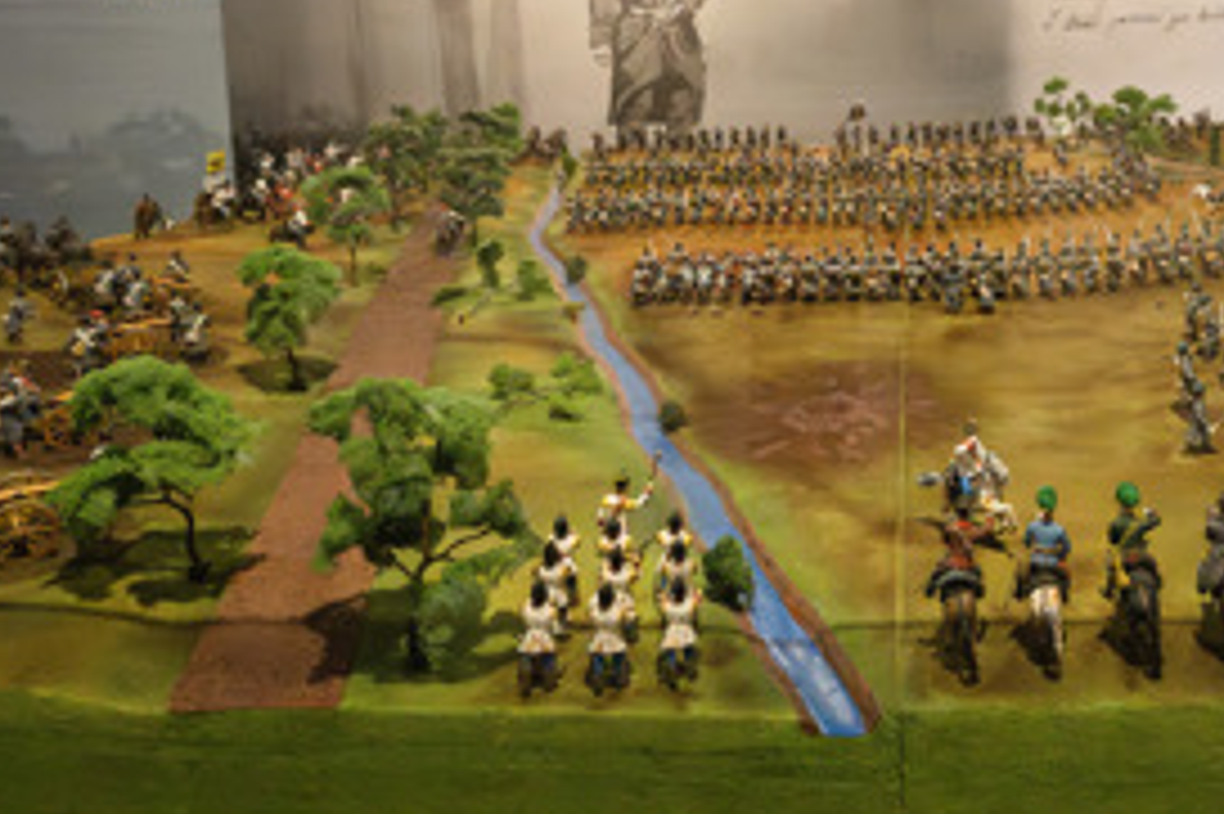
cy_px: 144
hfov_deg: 54.7
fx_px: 1121
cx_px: 909
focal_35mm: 33
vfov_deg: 38.2
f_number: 11
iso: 5000
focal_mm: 14
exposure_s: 1/60
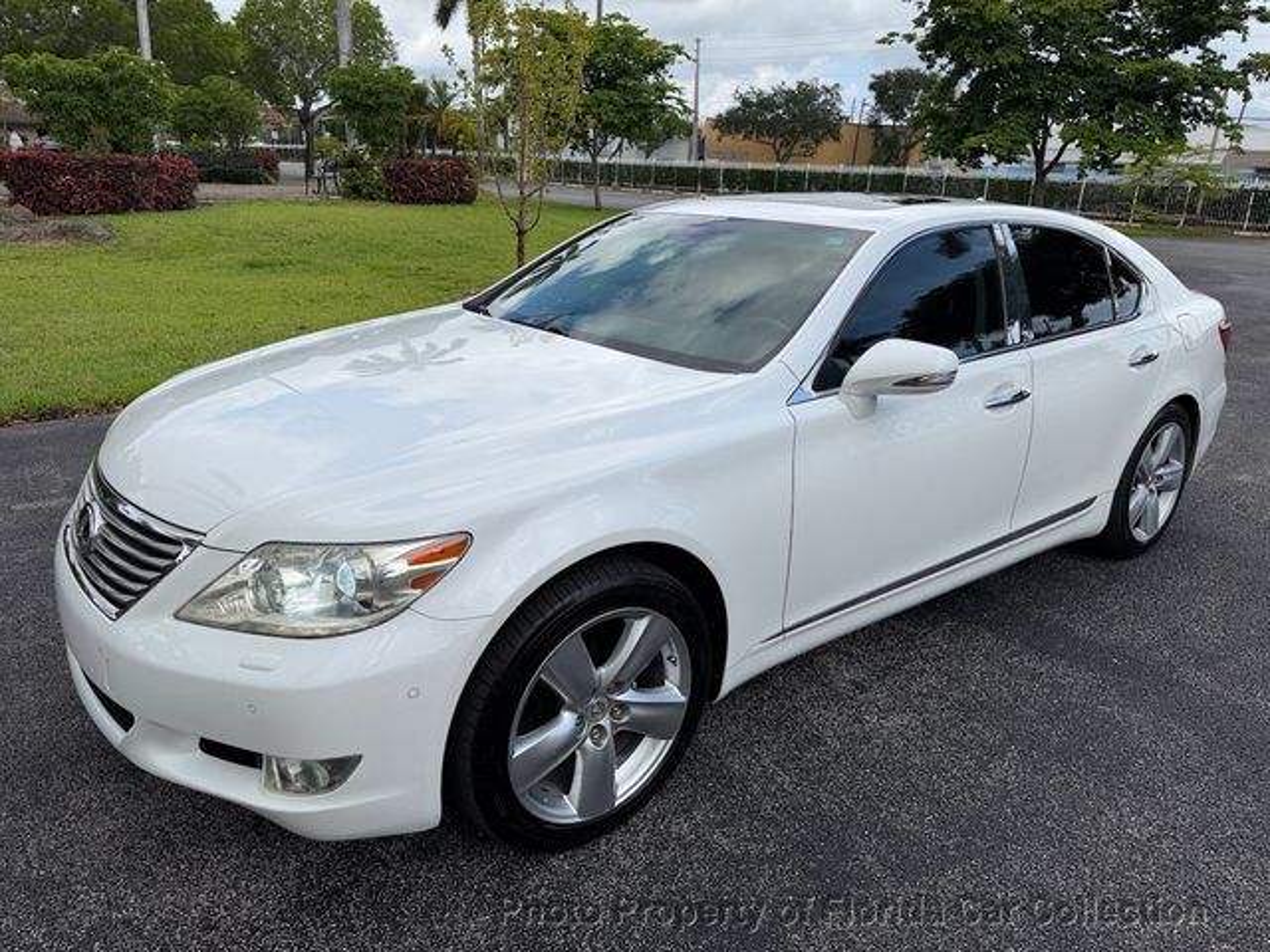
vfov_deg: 56.8
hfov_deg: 71.6
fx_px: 881
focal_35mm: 24
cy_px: 476
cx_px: 635
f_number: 1.78
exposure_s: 1/4673
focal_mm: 6.76
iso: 80
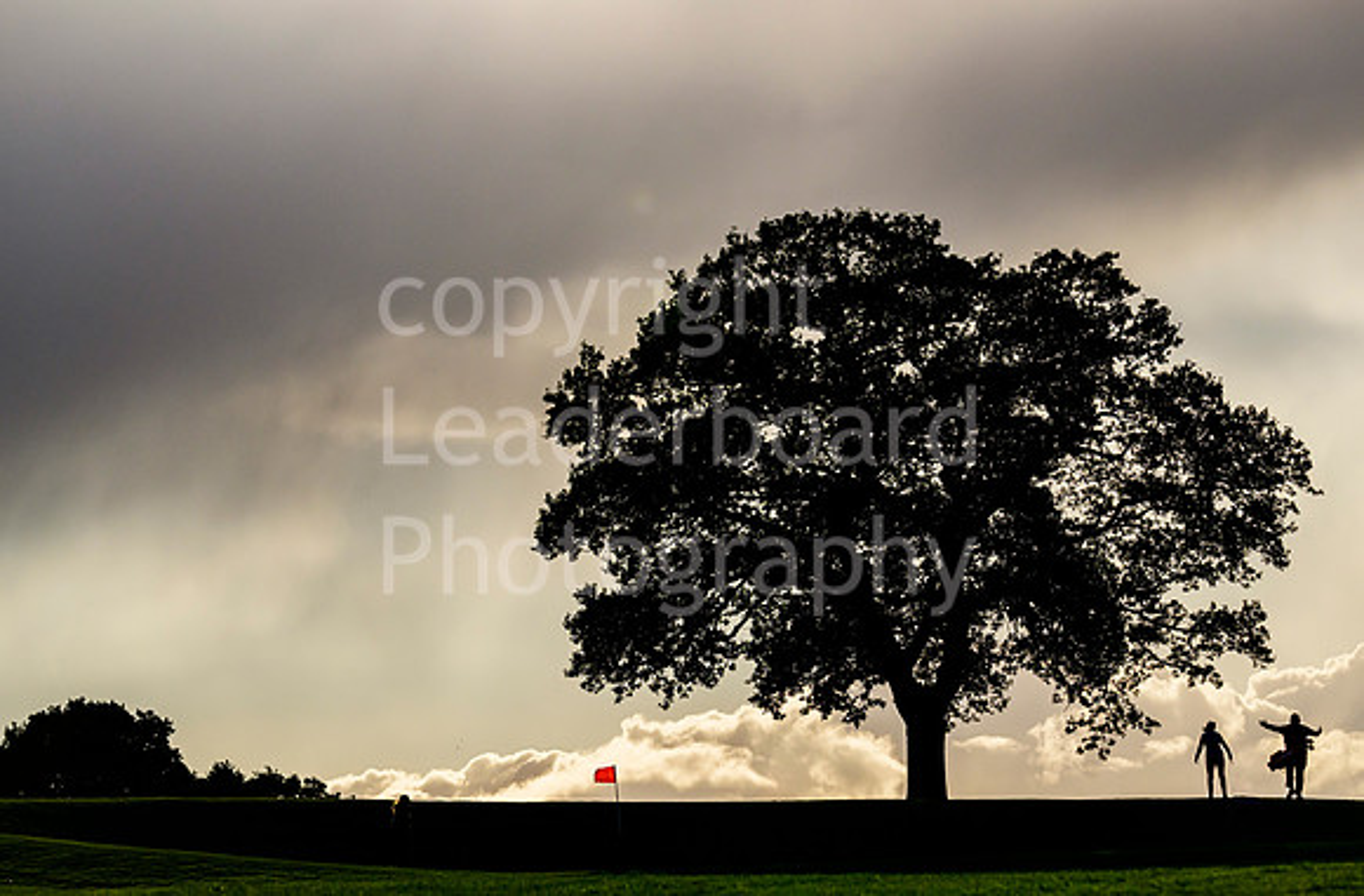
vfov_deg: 7.2
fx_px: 7100
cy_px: 470
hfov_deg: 11.0
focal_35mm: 188
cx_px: 704
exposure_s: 1/10000
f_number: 6.3
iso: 800
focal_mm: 165
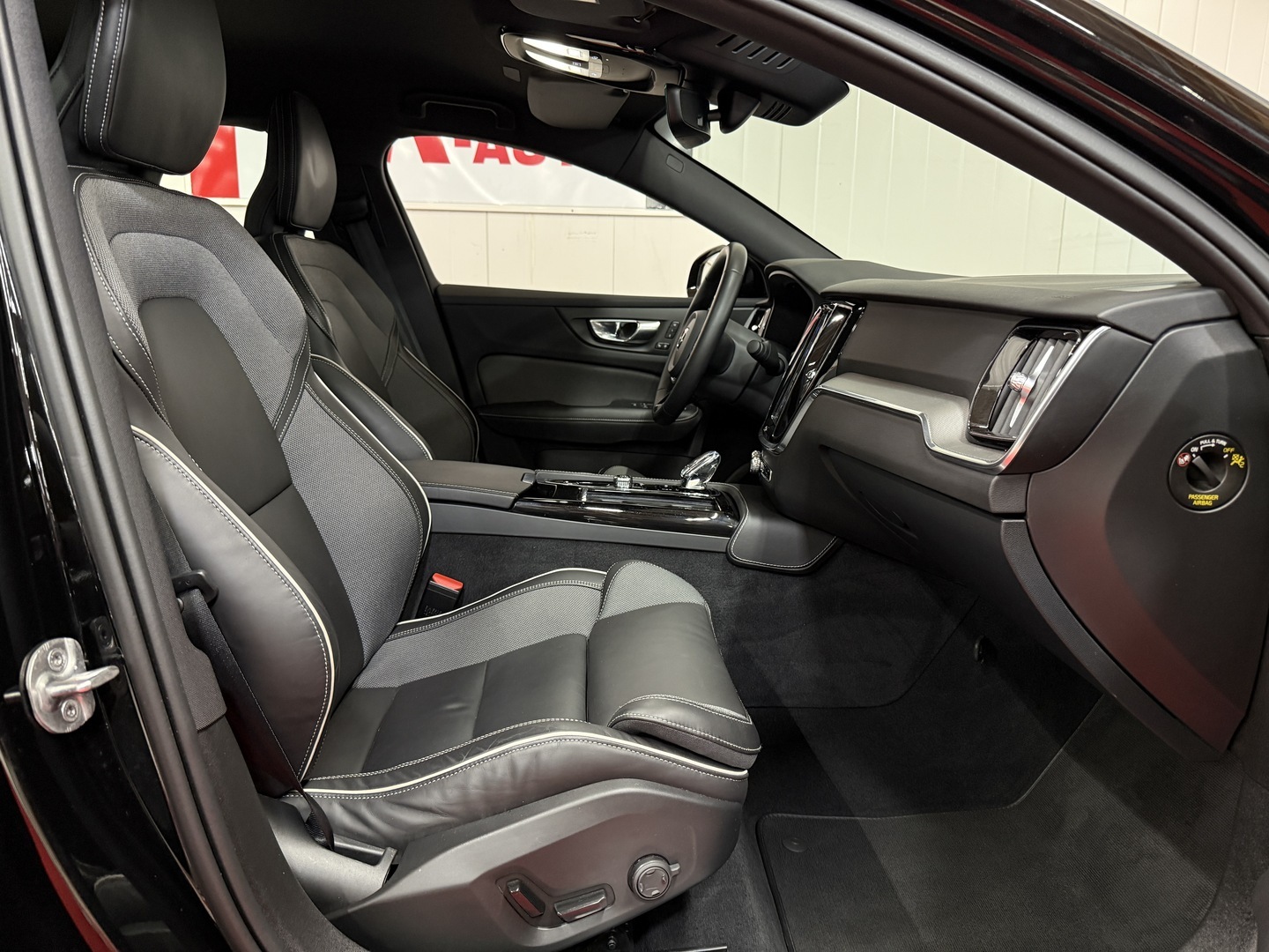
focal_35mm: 24
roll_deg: -1.0
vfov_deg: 56.8
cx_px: 634
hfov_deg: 71.6
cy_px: 476
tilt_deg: -9.9
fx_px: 880
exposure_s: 1/50
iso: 400
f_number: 1.78
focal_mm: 6.76
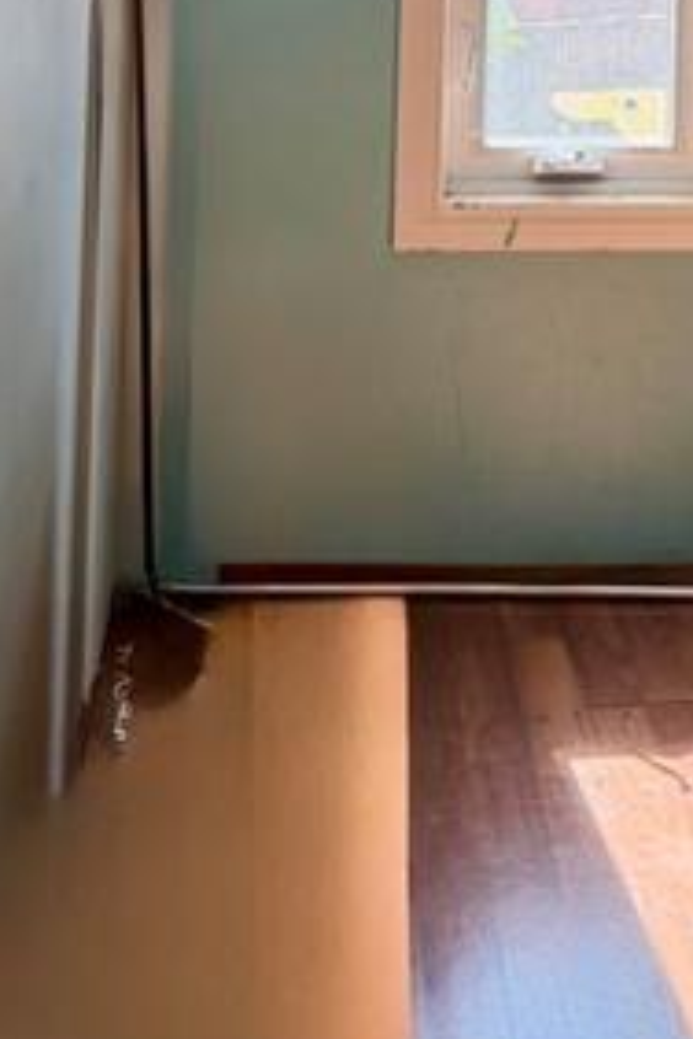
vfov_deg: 26.9
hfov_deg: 19.6
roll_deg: -1.8
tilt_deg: -1.3
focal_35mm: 68
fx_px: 1963
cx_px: 638
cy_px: -144
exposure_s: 1/143
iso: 200
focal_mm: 6.76
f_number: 1.78
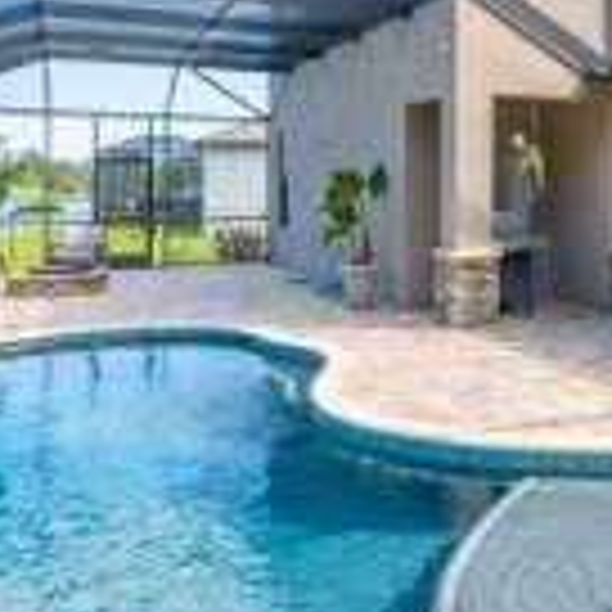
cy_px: 173
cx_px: 558
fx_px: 840
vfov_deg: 39.2
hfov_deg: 37.3
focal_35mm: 42
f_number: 6.3
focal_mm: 14
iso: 200
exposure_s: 1/320
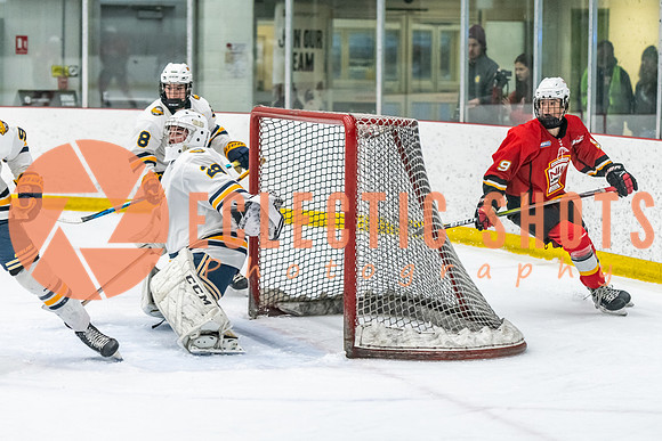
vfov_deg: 10.1
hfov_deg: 15.1
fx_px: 2491
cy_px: 197
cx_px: 395
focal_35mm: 135
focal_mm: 100
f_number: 2.8
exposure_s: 1/800
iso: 3200
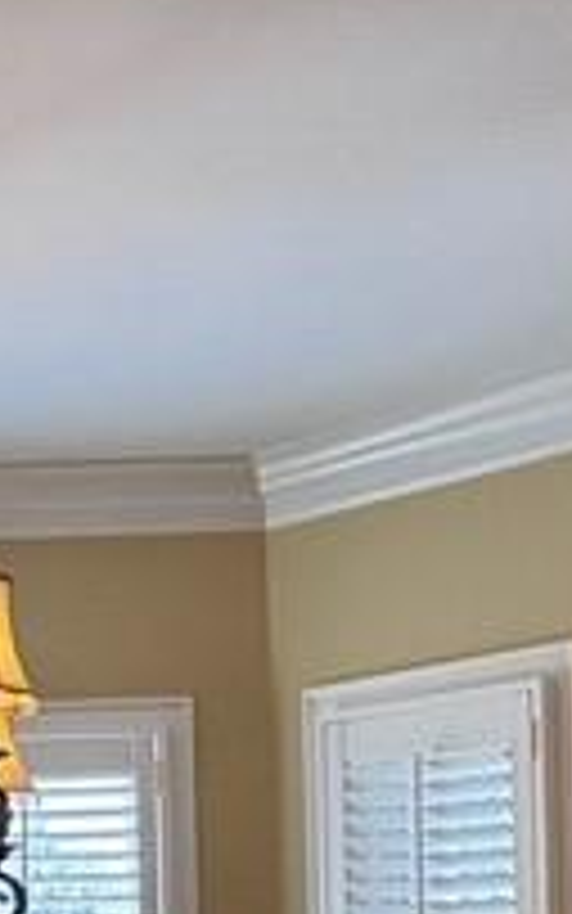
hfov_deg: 17.0
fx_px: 1869
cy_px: 977
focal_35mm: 75
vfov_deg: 25.7
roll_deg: +1.5
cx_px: -23
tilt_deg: +0.7
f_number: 2.2
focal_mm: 2.22
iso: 80
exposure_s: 1/120
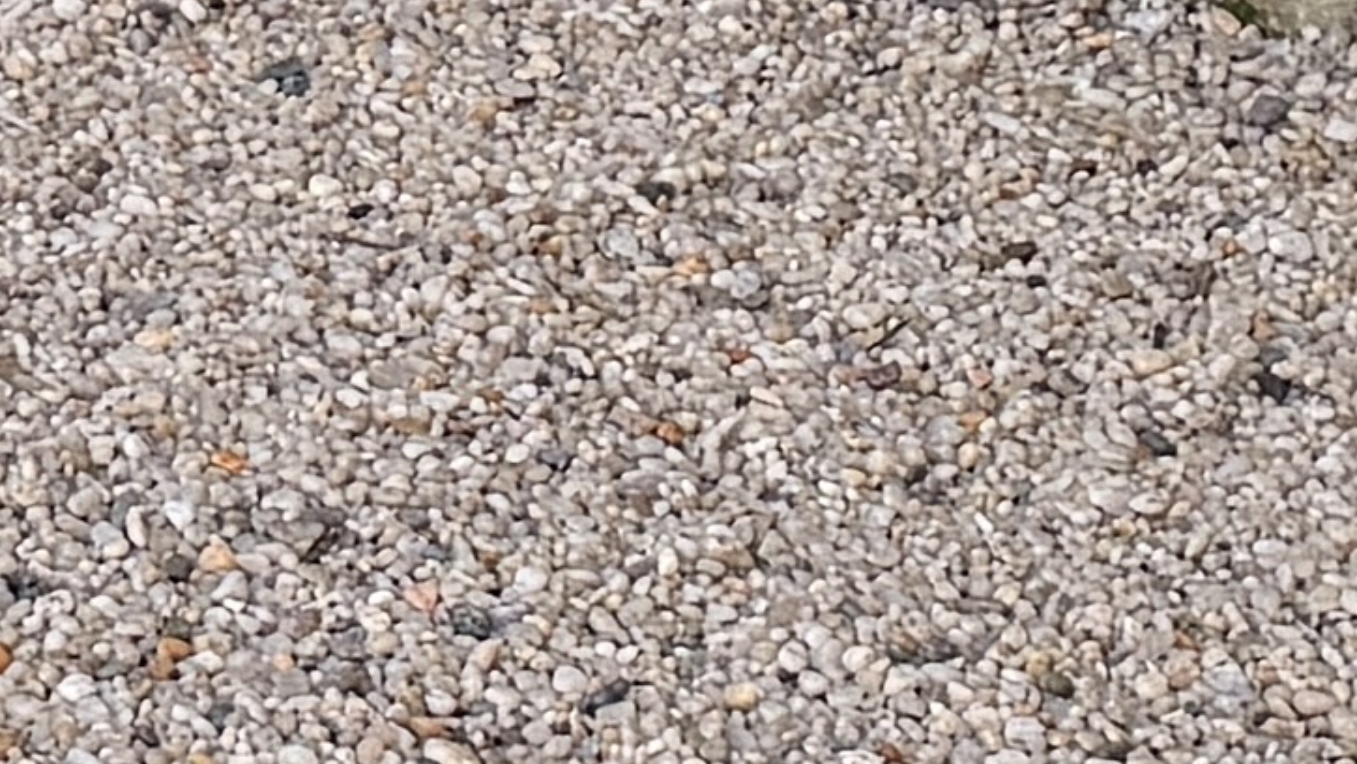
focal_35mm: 206
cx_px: 436
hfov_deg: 10.4
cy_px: 320
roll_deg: -2.2
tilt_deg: -26.6
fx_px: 7413
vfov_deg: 5.9
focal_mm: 6.76
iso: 200
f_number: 1.78
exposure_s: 1/101
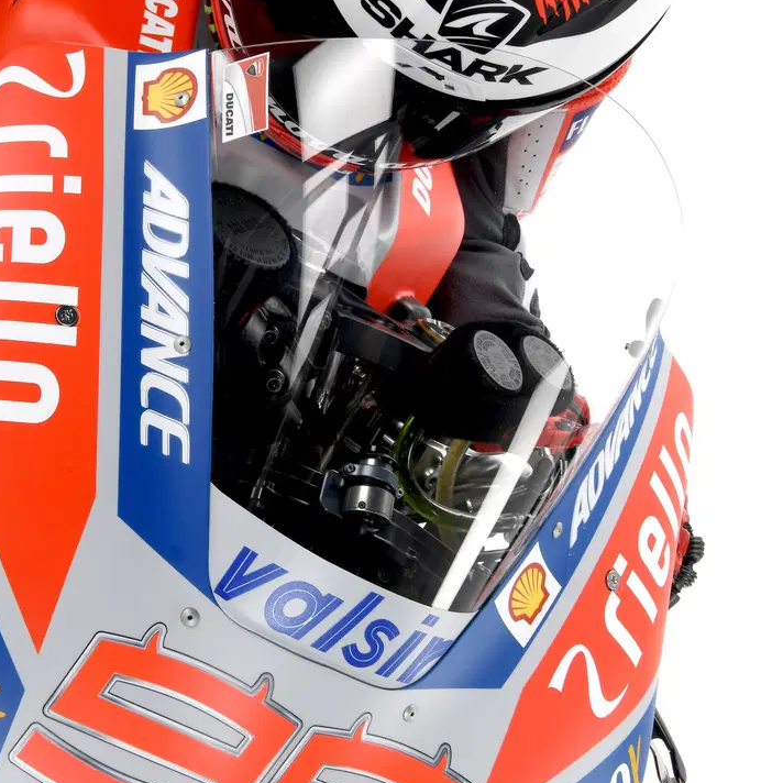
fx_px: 1868
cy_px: 370
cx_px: 213
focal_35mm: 73
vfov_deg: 23.7
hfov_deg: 23.5
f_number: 22
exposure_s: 1/125
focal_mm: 34
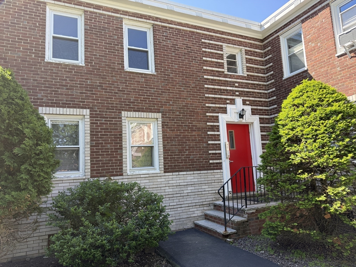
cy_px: 134
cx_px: 178
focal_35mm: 24
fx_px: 247
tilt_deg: +7.7
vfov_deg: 56.8
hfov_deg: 71.6
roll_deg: +3.5
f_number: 1.78
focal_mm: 6.76
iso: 100
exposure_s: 1/967
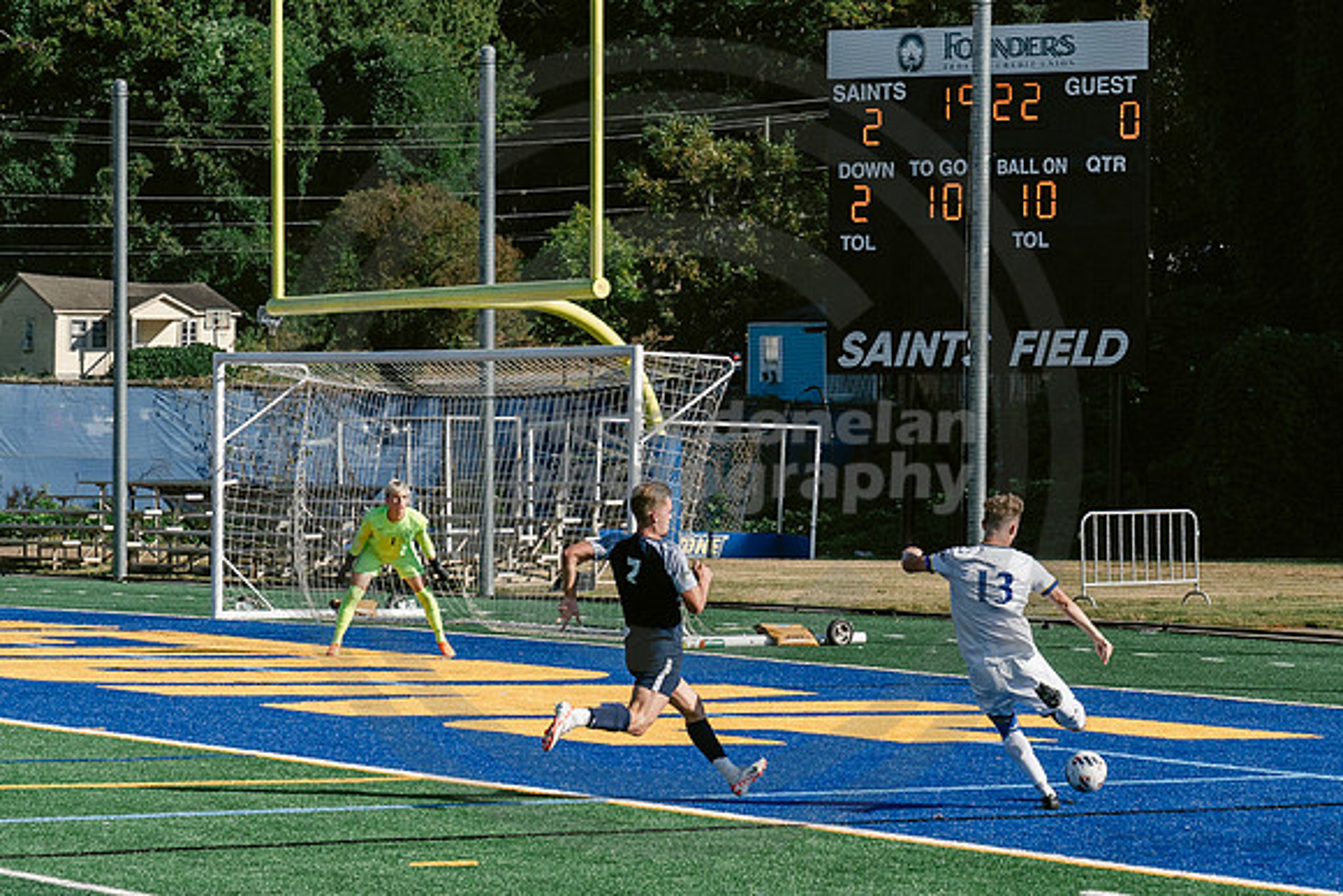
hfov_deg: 14.3
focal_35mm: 143
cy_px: 658
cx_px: 850
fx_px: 5339
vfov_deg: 9.6
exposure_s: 1/2500
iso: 640
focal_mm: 70
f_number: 5.6
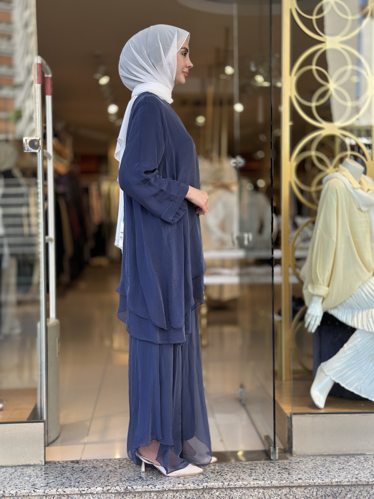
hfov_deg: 30.3
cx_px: 187
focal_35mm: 48
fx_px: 691
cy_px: 250
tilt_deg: -2.7
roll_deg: -0.8
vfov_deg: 39.7
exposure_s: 1/372
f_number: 1.78
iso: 80
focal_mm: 6.86
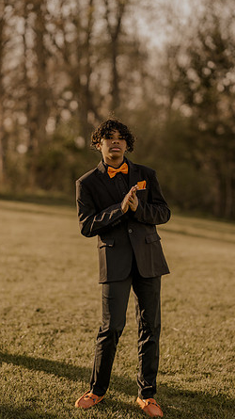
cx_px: 113
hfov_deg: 13.4
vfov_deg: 23.7
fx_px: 998
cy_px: 208
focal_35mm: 90
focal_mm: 85
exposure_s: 1/1000
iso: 100
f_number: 1.8
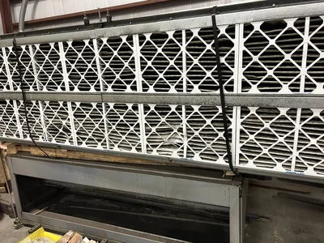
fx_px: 243
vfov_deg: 53.1
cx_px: 162
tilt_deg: -12.2
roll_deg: +2.0
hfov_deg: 67.3
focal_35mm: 26
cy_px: 122
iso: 250
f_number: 1.5
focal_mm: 5.7
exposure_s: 1/60
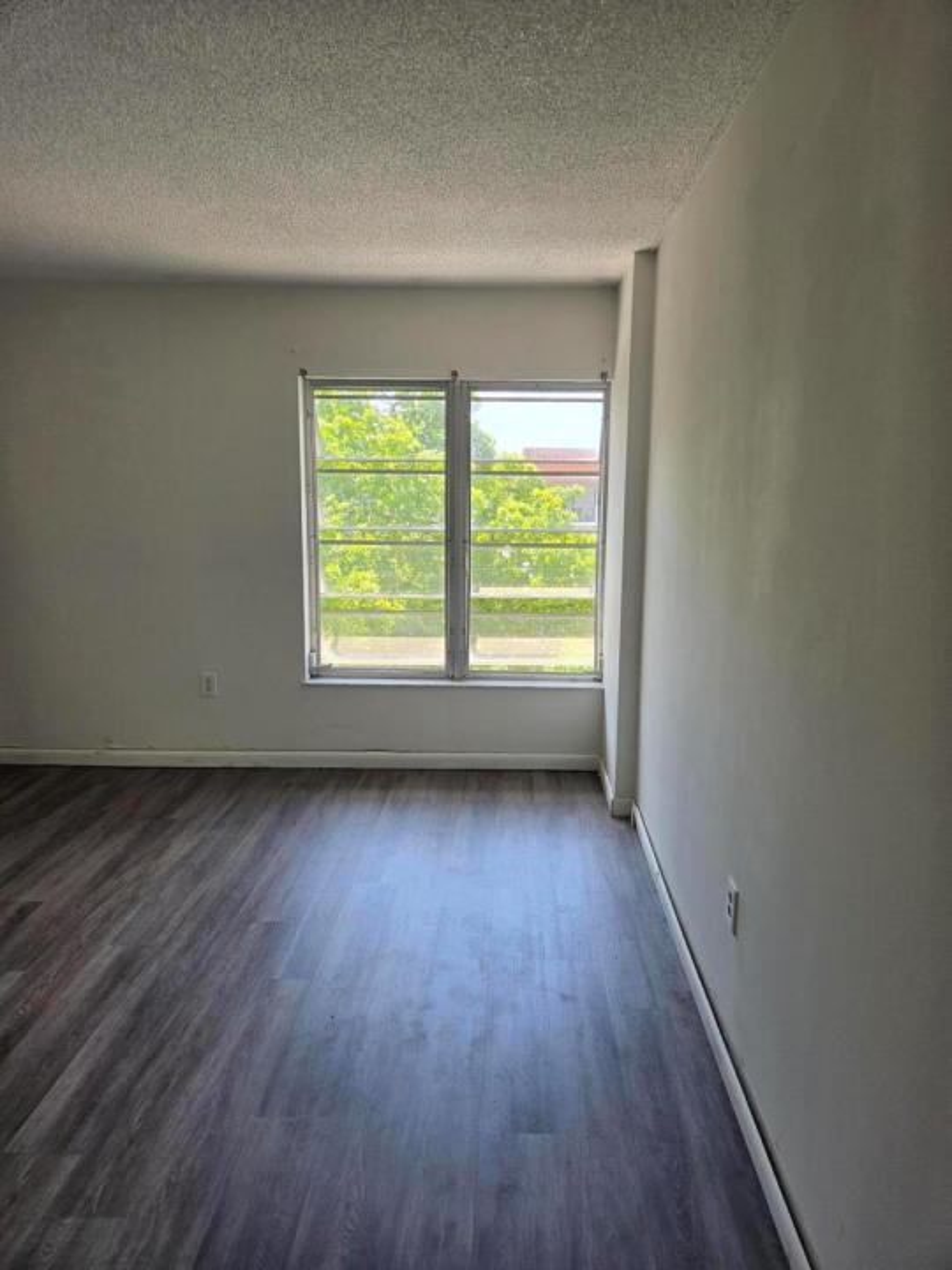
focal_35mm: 23
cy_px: 635
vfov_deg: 73.9
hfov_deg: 58.9
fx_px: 843
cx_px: 476
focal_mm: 5.4
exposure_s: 1/359
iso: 64
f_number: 1.8
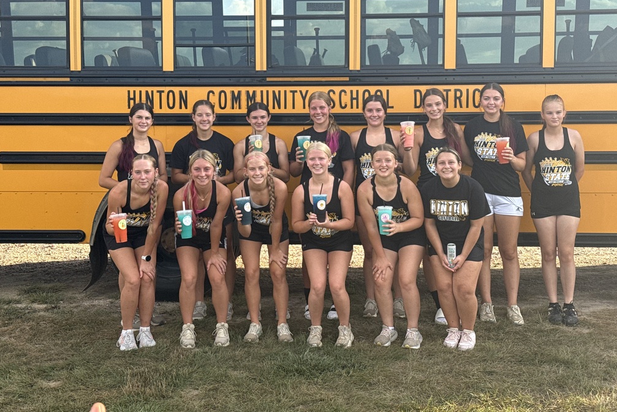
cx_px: 314
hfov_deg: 38.9
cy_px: 186
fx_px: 874
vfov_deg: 26.5
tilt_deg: -4.0
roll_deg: +2.0
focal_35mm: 51
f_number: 1.78
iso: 80
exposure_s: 1/1000
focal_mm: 6.76
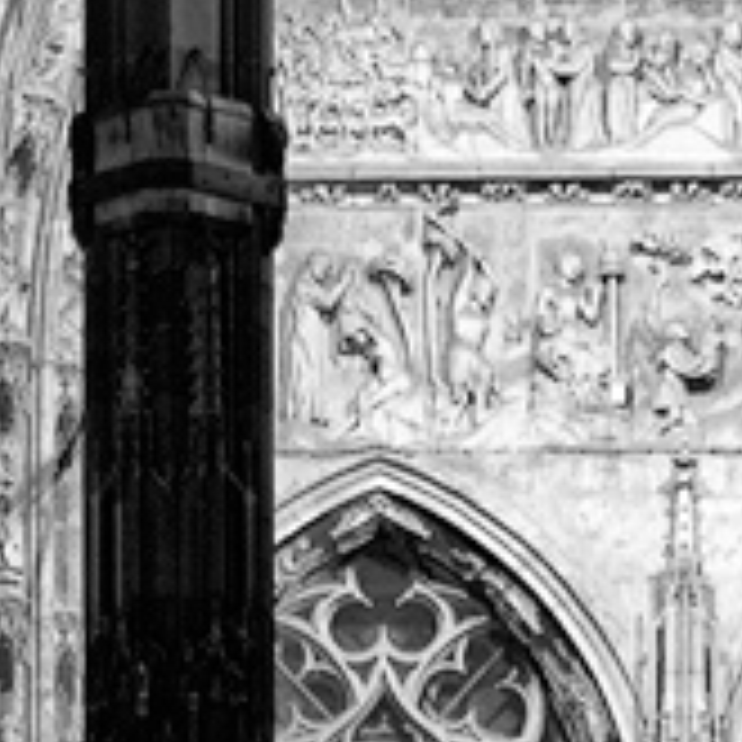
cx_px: 697
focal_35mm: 162
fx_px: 3929
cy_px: 693
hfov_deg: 10.7
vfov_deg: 10.7
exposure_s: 1/50
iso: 250
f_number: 1.6
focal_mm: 35
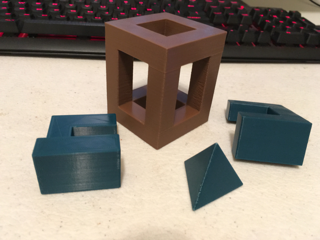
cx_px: 160
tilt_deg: -34.6
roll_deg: -5.0
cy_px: 120
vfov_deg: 48.2
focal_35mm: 29
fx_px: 268
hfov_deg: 61.7
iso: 320
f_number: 2.2
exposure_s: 1/15
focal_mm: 4.15
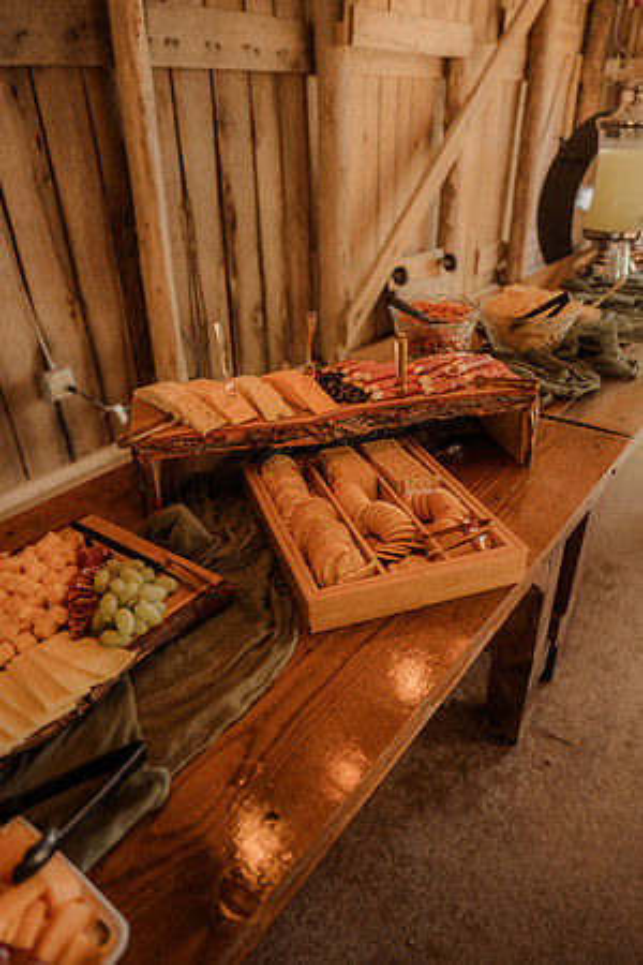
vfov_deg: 73.7
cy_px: 482
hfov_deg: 53.1
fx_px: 643
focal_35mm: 24
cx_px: 322
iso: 640
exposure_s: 1/125
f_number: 2.8
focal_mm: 24
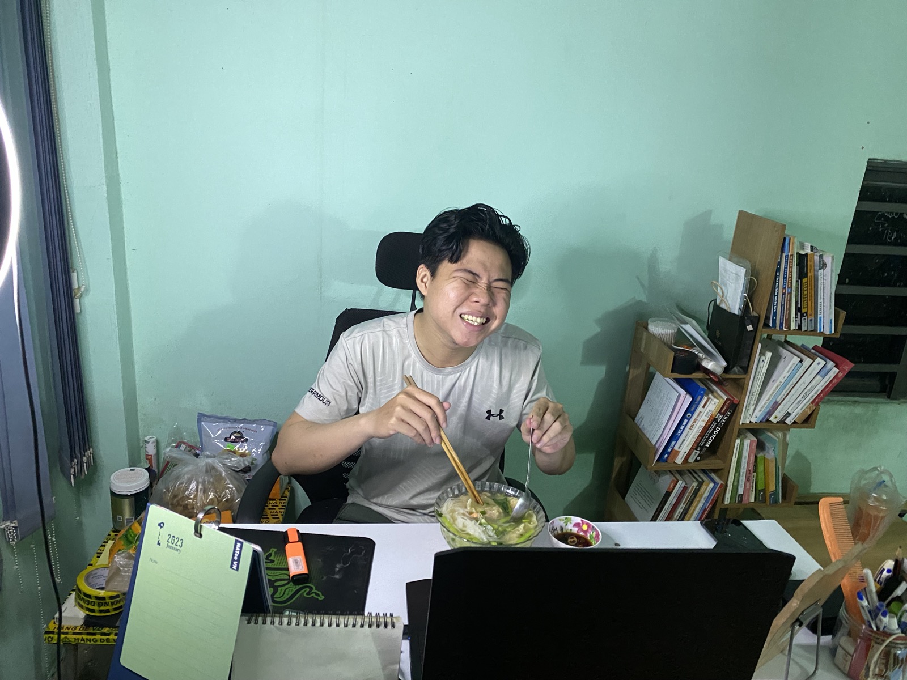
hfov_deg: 67.3
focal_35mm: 26
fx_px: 681
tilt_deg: -17.4
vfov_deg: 53.1
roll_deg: -4.5
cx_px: 454
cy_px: 340
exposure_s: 1/33
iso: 500
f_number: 1.8
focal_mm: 4.25
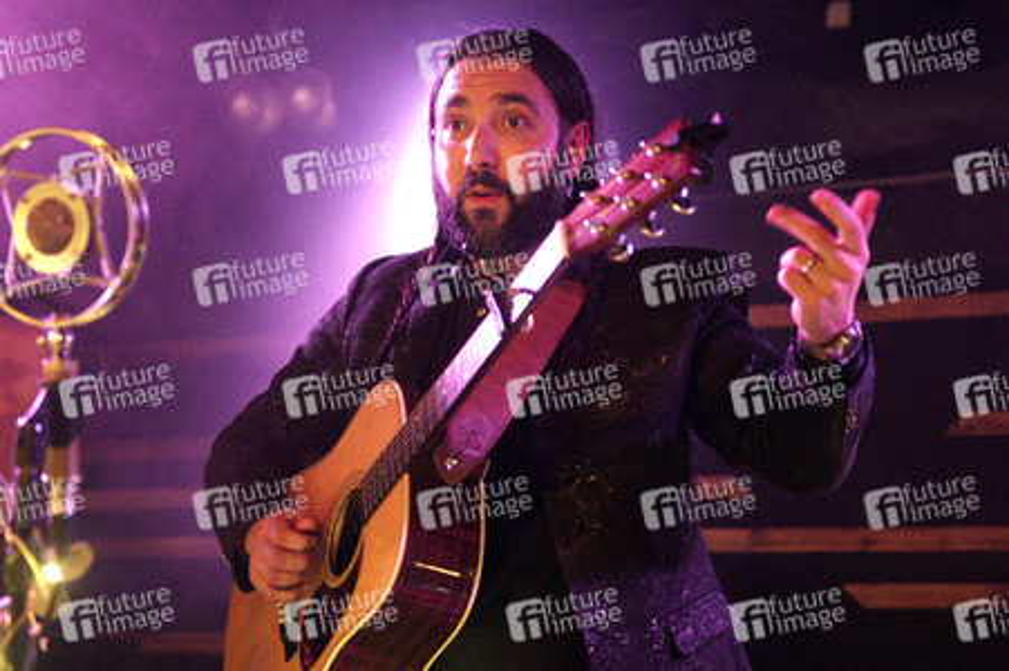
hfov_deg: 32.4
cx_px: 504
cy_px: 336
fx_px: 1736
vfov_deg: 21.9
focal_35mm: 62
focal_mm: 62
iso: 3200
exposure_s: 1/50
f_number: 2.8
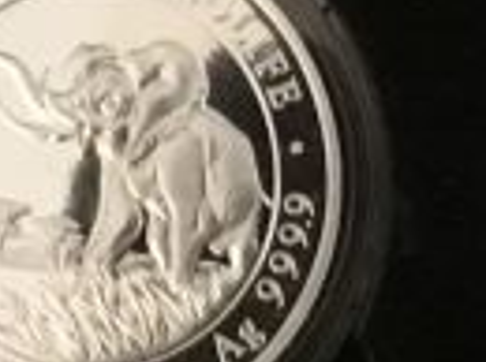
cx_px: 43
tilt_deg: -74.6
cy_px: -871
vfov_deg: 5.7
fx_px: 3321
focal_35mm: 237
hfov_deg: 8.3
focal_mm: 3.3
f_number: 2.4
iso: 200
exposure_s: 1/20
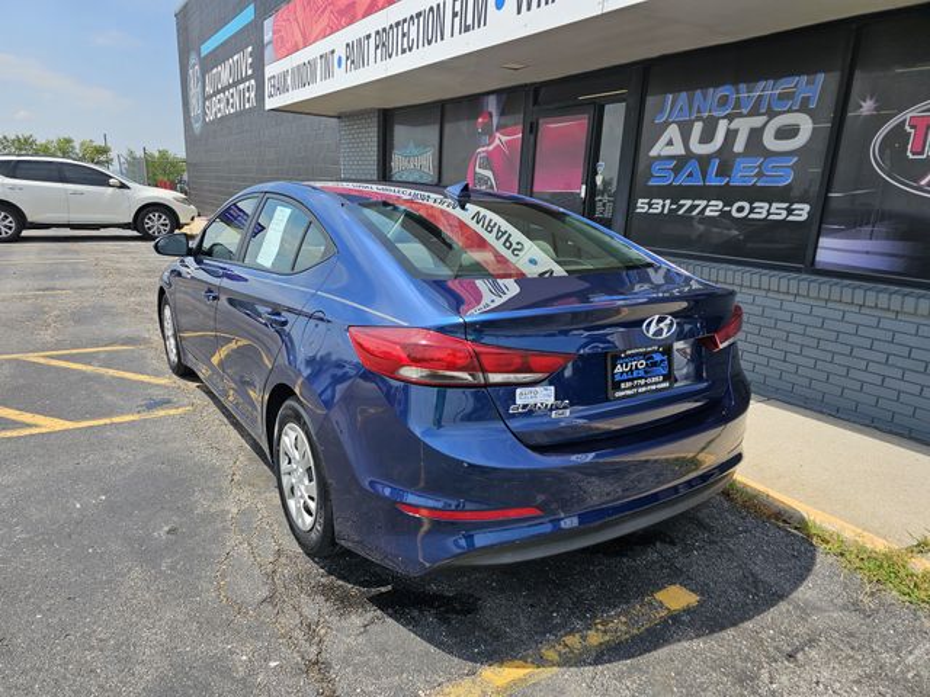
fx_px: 618
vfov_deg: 58.9
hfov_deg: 73.9
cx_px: 465
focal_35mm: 23
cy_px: 348
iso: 10
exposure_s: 1/596
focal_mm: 6.3
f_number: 1.7
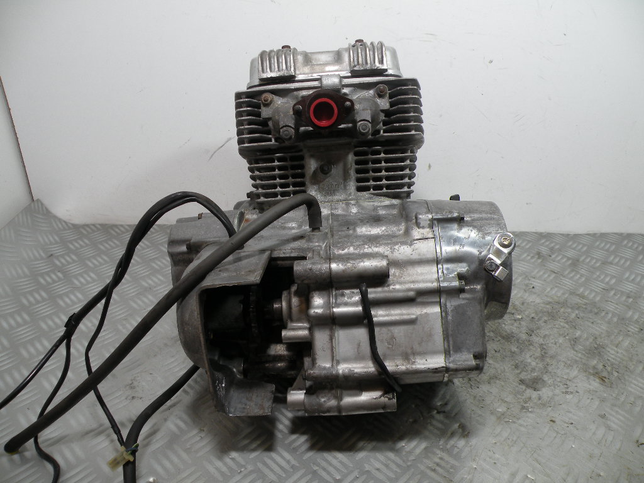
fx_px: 502
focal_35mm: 27
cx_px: 322
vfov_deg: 51.4
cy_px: 242
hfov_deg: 65.3
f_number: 3.2
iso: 64
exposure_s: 1/77.8
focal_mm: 4.7
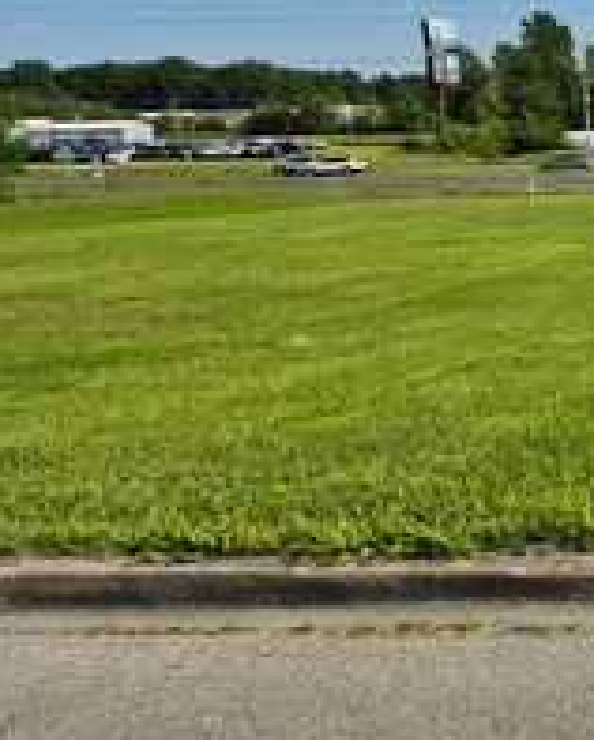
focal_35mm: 57
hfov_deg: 21.7
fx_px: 1251
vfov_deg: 32.6
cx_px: 925
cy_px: 220
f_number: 1.8
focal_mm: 5.4
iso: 25
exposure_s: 1/3088
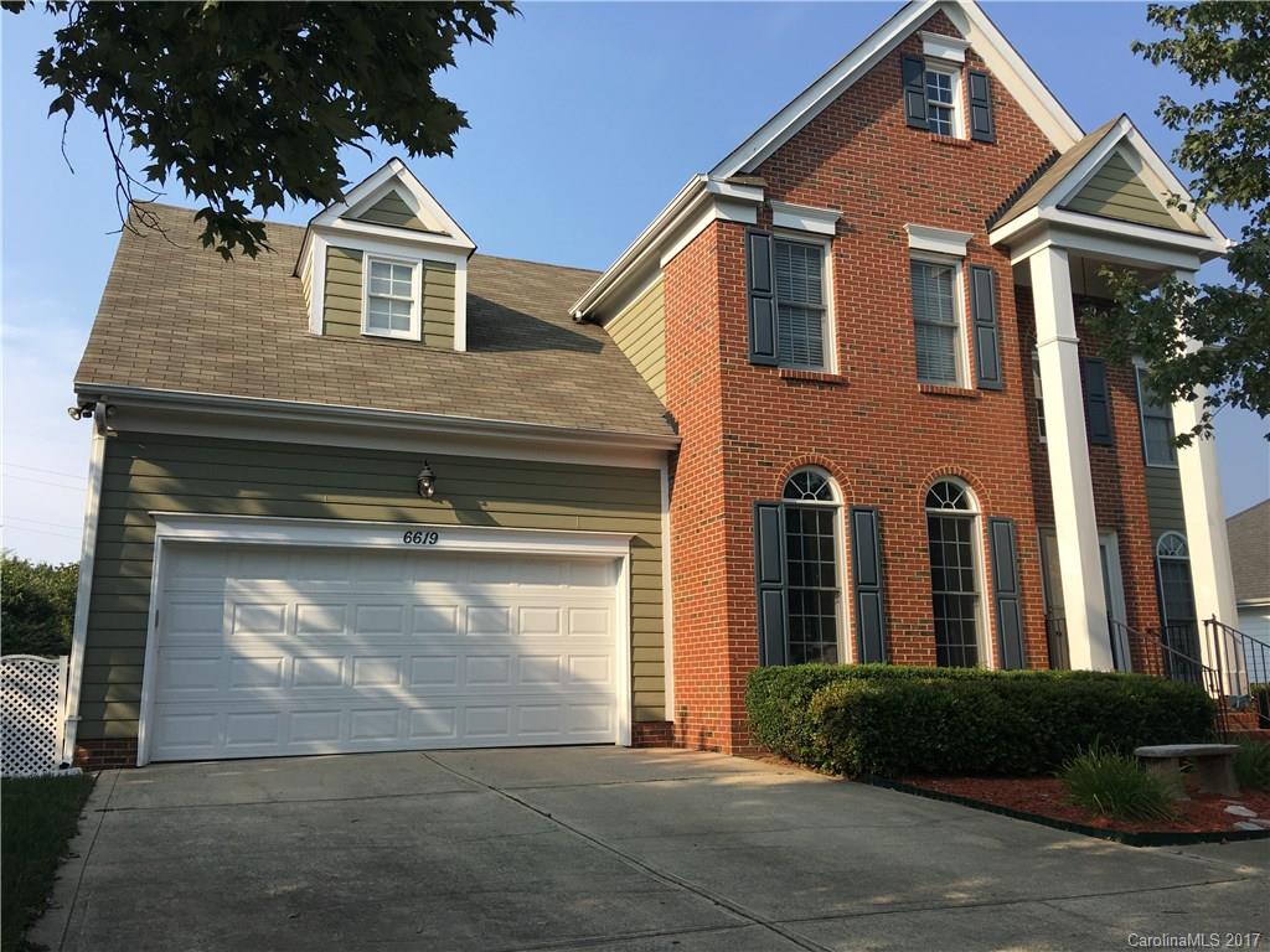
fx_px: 1064
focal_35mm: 29
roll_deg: +1.9
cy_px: 476
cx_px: 635
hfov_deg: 61.7
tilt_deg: +13.3
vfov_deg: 48.2
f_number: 2.2
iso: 25
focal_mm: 4.15
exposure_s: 1/1115
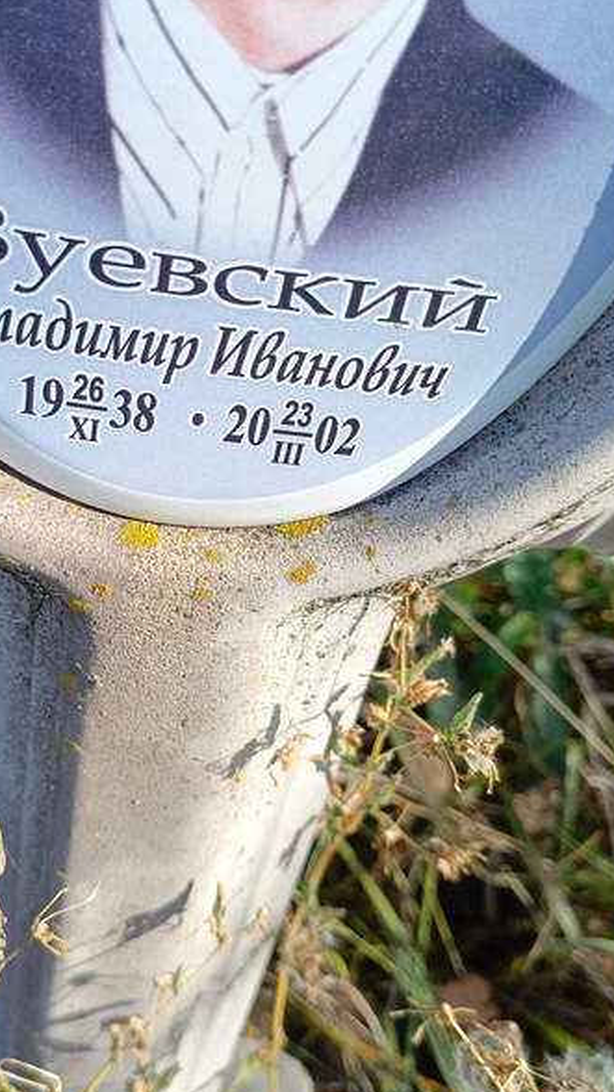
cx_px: 187
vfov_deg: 54.0
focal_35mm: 37
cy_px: 547
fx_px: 1072
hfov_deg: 31.6
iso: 118
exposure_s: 1/535
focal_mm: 4.76
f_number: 1.69
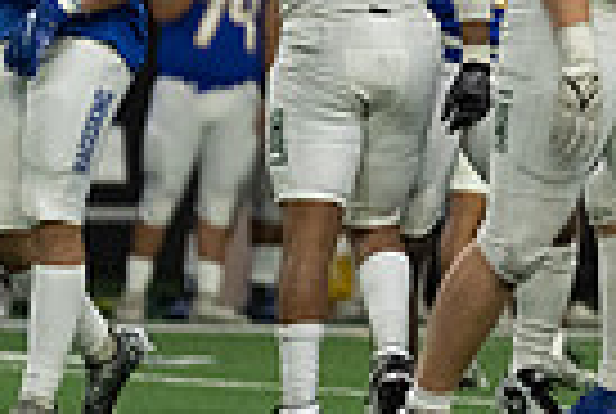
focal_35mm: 845
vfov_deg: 1.6
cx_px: 881
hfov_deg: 2.4
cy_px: -326
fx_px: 14490
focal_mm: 200
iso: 4000
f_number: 2.8
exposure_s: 1/1250
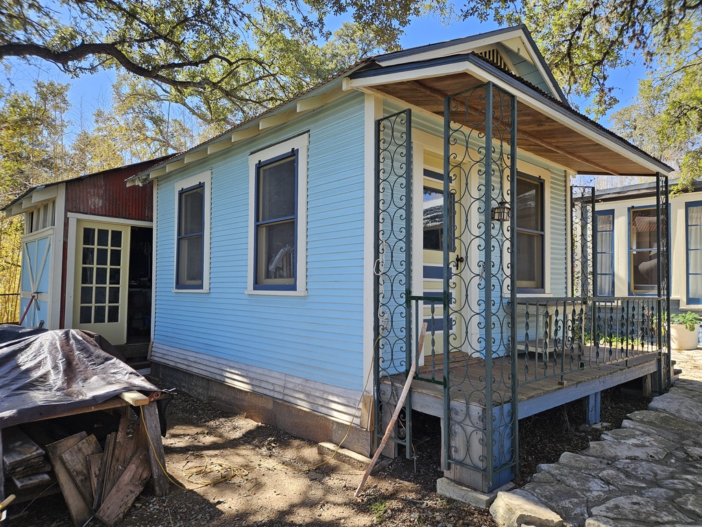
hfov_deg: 73.9
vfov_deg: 58.9
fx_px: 466
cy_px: 264
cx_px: 351
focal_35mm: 23
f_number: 1.8
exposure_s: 1/328
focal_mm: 5.4
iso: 25
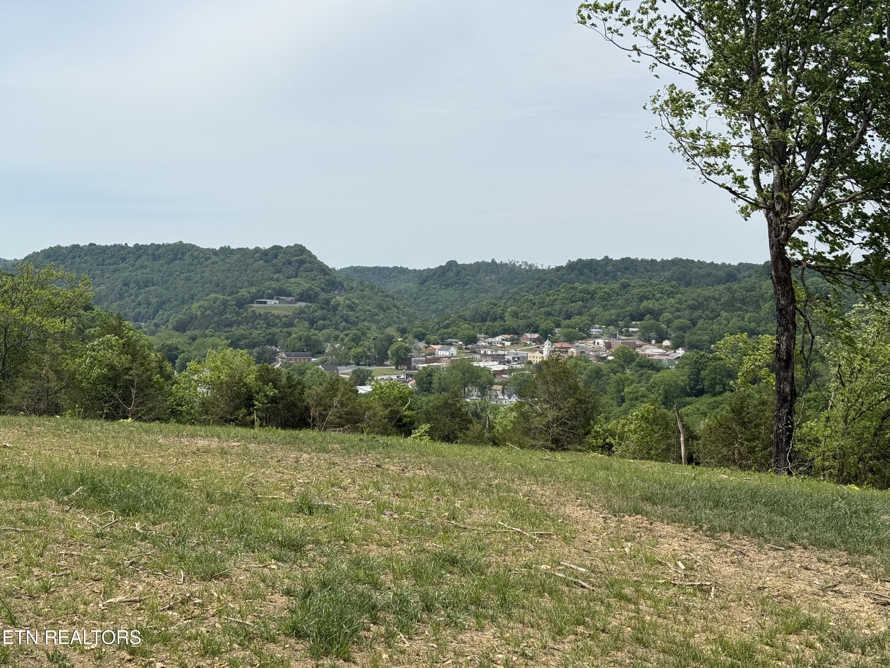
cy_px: 334
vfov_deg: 30.3
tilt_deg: +0.3
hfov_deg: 39.7
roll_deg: -1.8
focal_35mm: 48
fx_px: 1234
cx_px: 445
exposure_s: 1/4878
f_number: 1.78
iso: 64
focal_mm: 6.76
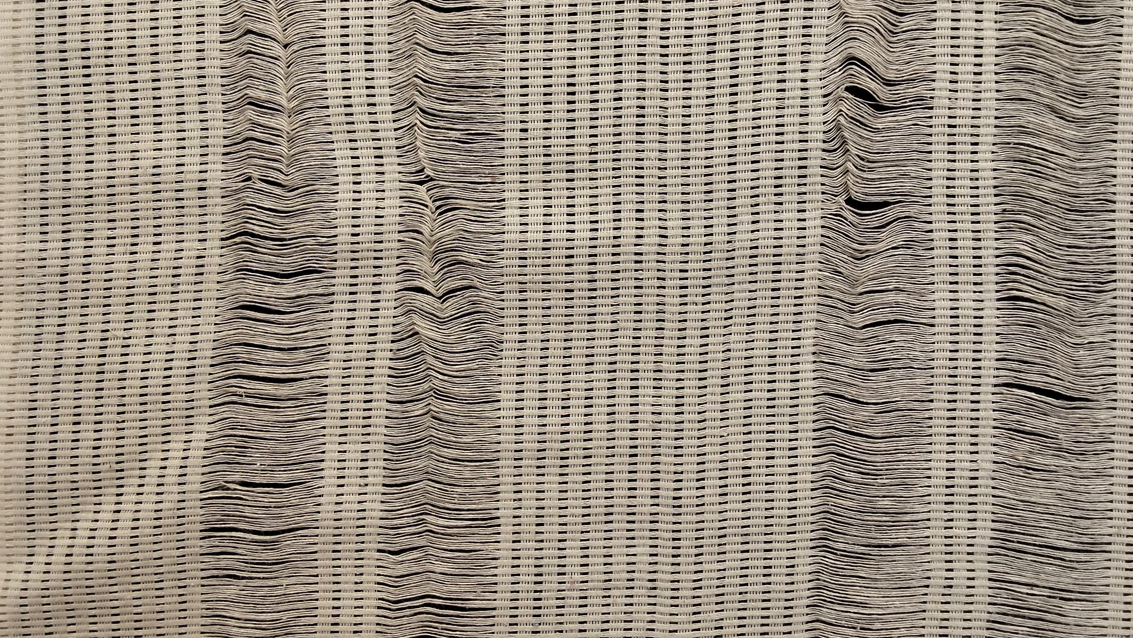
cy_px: 257
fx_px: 961
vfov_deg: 36.5
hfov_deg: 61.0
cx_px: 591
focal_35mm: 32
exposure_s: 1/100
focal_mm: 2.78
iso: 80
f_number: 2
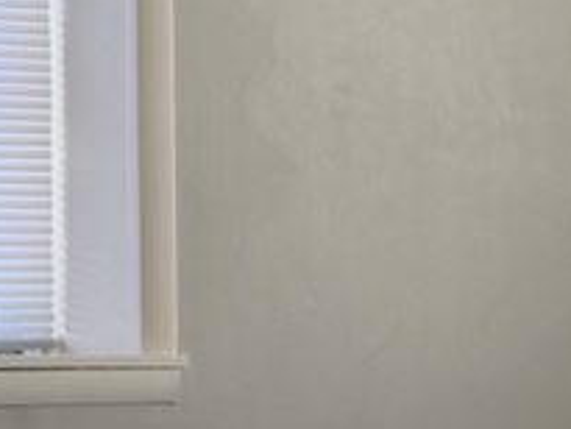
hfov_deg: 11.0
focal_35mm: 180
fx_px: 2971
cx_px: 429
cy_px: 148
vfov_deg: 8.3
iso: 50
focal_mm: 6.76
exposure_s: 1/150
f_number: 1.78
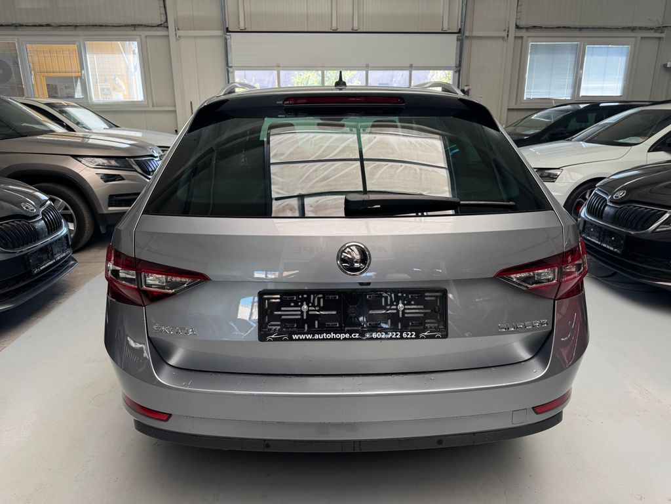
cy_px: 252
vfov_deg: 56.8
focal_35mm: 24
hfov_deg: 71.6
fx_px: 465
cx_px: 336
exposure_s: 1/121
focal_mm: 6.76
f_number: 1.78
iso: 80
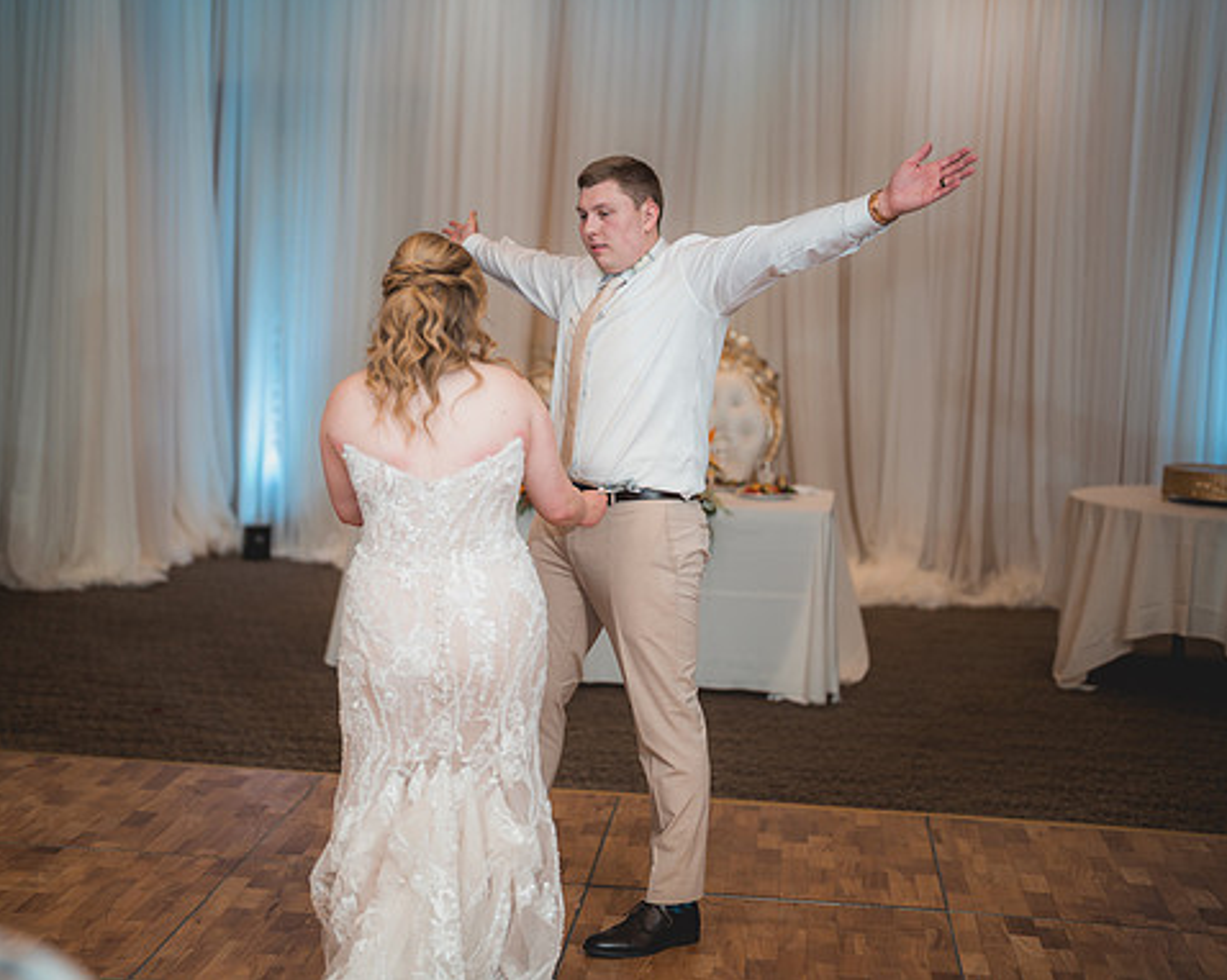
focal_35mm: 57
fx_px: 2069
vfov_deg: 26.7
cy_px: 486
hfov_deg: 33.0
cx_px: 536
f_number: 1.2
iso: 80
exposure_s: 1/250
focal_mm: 50
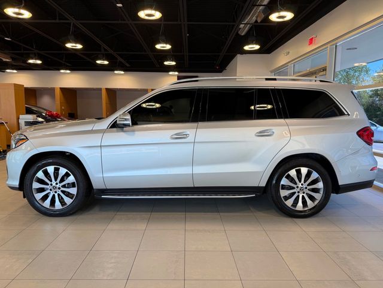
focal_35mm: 24
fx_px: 266
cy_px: 144
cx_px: 192
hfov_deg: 71.6
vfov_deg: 56.8
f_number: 1.78
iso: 64
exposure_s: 1/173
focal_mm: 6.76
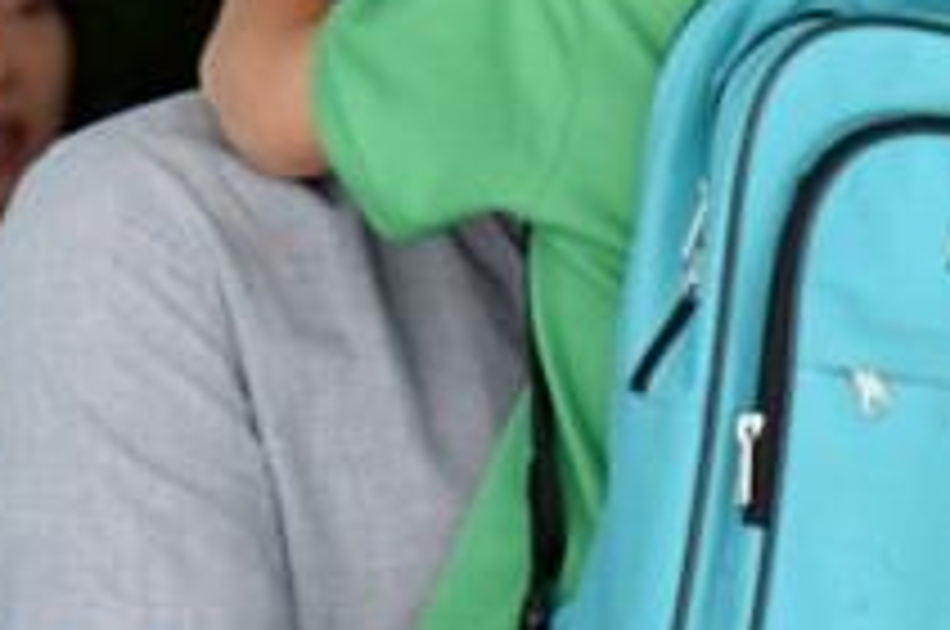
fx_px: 29540
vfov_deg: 1.2
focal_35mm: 1121
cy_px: -346
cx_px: 950
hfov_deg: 1.8
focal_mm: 175
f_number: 6.3
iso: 800
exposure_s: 1/125
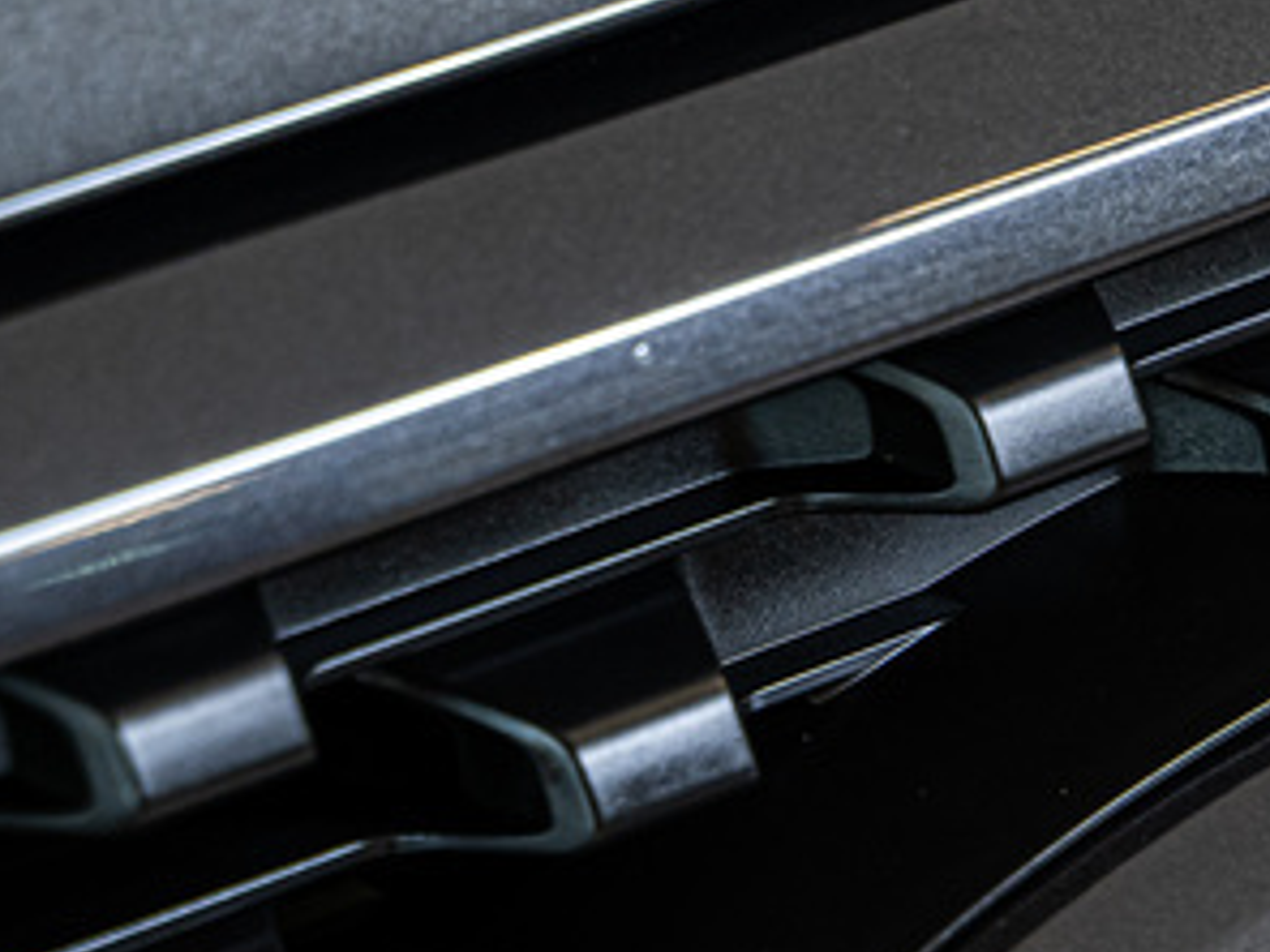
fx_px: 9135
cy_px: 1274
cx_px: 1761
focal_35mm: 249
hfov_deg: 7.8
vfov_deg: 5.9
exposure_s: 1/125
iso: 640
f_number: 3.5
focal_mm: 75
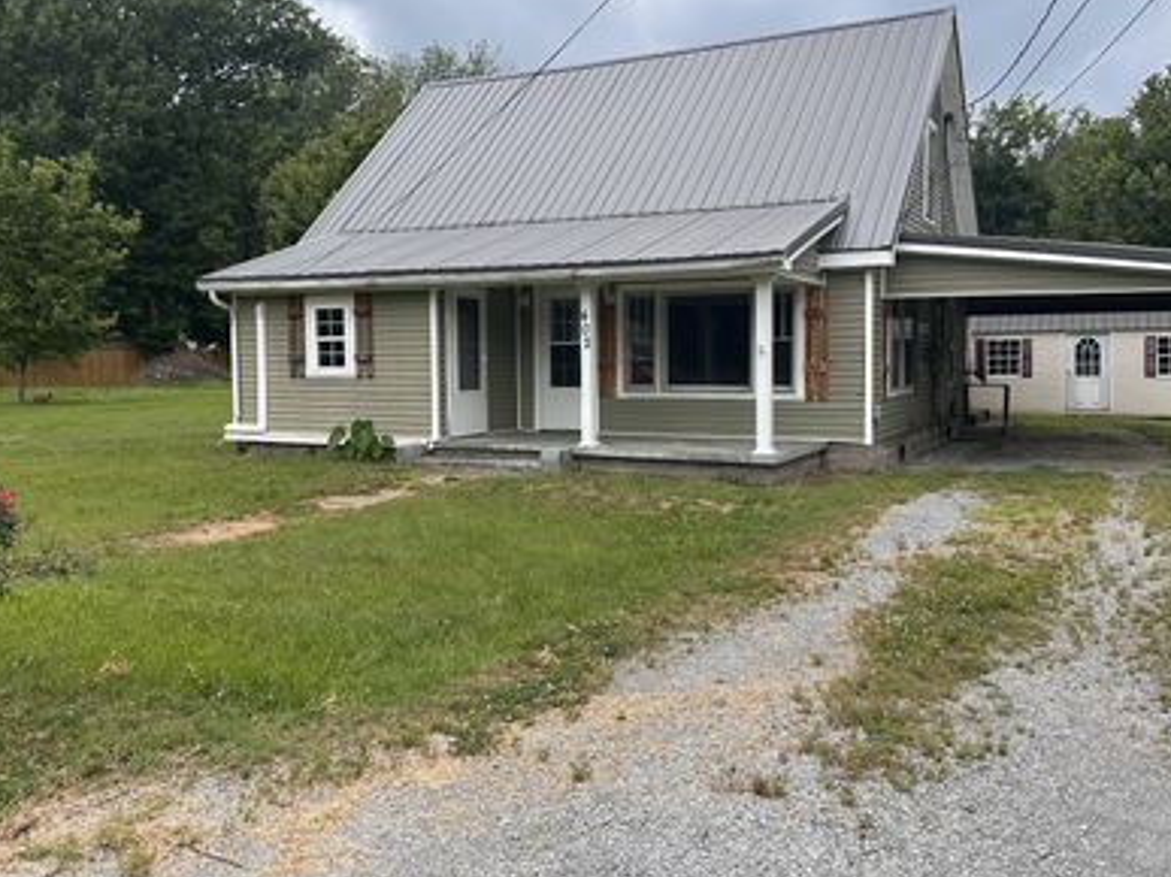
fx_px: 1048
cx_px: 596
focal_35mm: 31
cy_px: 389
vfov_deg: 45.3
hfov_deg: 58.4
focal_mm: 6.86
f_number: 1.78
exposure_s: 1/1916
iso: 80
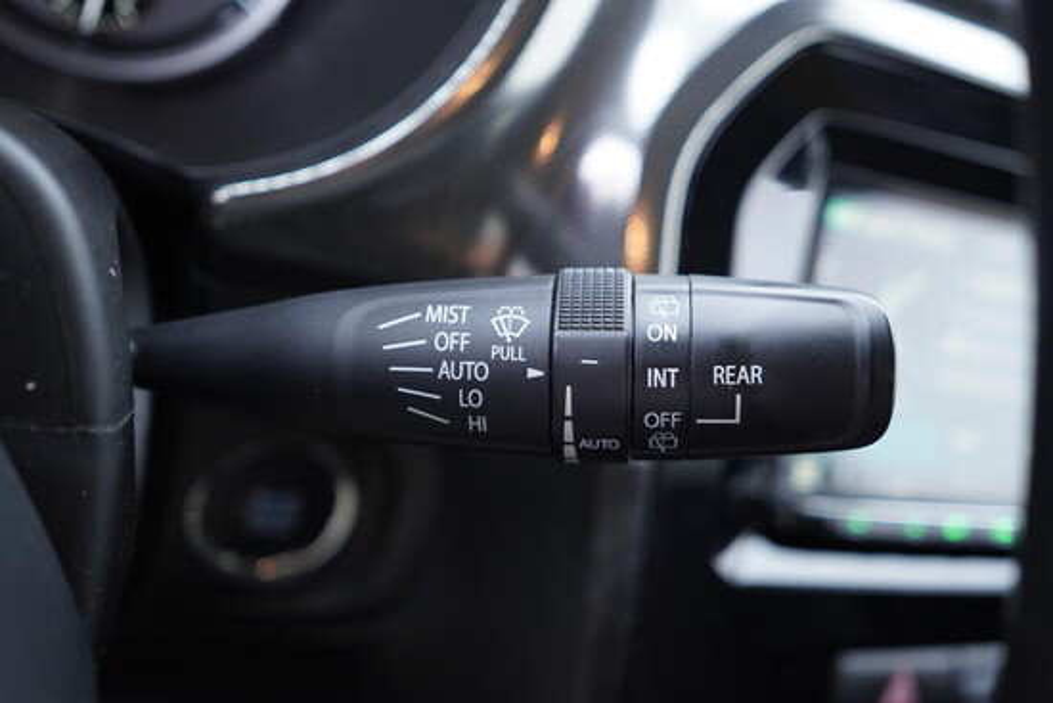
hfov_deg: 53.1
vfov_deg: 36.9
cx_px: 526
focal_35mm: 36
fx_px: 1053
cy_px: 352
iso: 400
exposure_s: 1/40
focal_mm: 24
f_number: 2.8
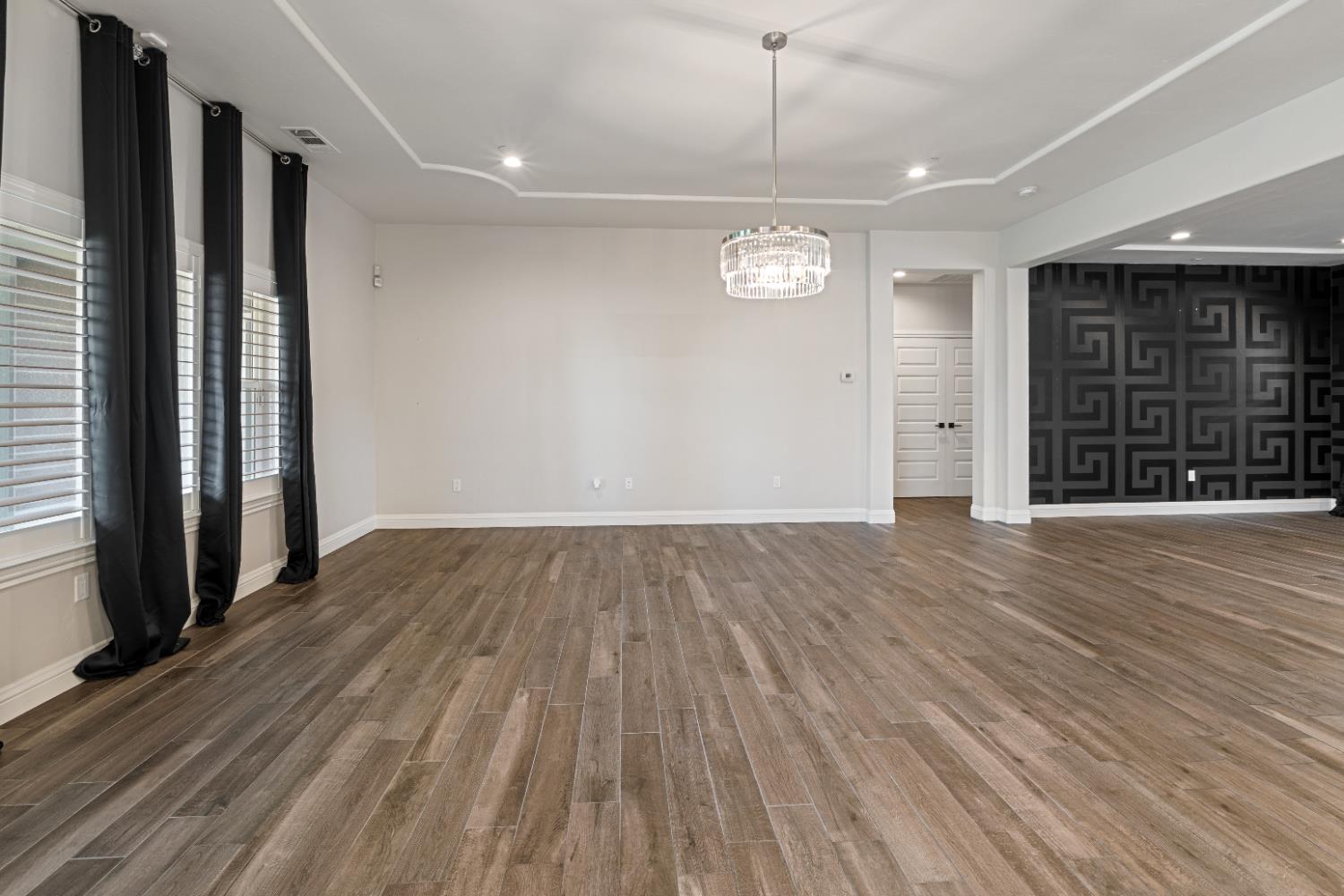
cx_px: 672
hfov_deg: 95.0
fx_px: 616
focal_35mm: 16
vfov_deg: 72.1
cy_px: 448
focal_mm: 11
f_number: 8
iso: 80
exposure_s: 3.2
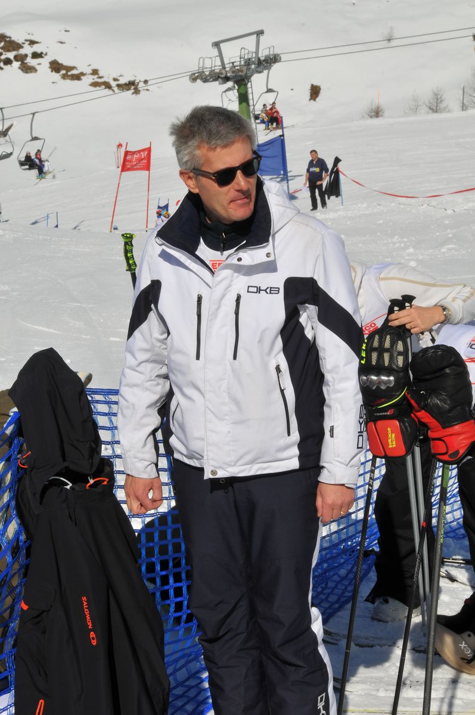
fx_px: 2083
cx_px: 238
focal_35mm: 105
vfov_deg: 19.5
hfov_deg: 13.0
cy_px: 358
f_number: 25
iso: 200
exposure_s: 1/160
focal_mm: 70
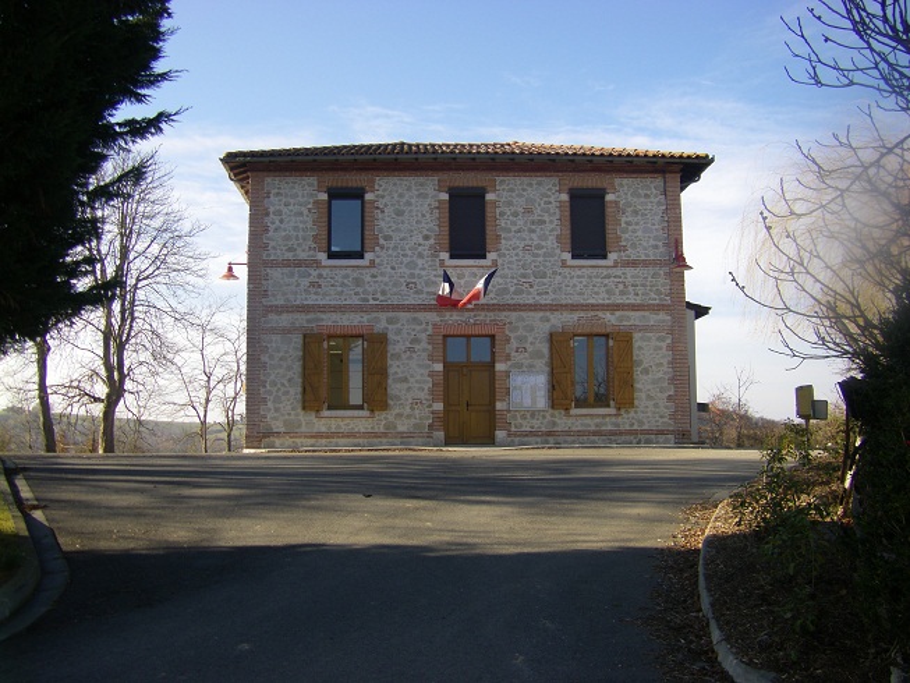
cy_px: 342
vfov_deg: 37.7
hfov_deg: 49.0
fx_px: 999
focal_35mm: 38
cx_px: 455
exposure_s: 1/250
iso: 64
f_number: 3.5
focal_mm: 6.3
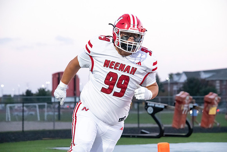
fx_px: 1009
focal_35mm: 160
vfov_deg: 8.6
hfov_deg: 12.8
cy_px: 76
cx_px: 114
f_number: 7.1
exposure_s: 1/400
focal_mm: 160
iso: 10000
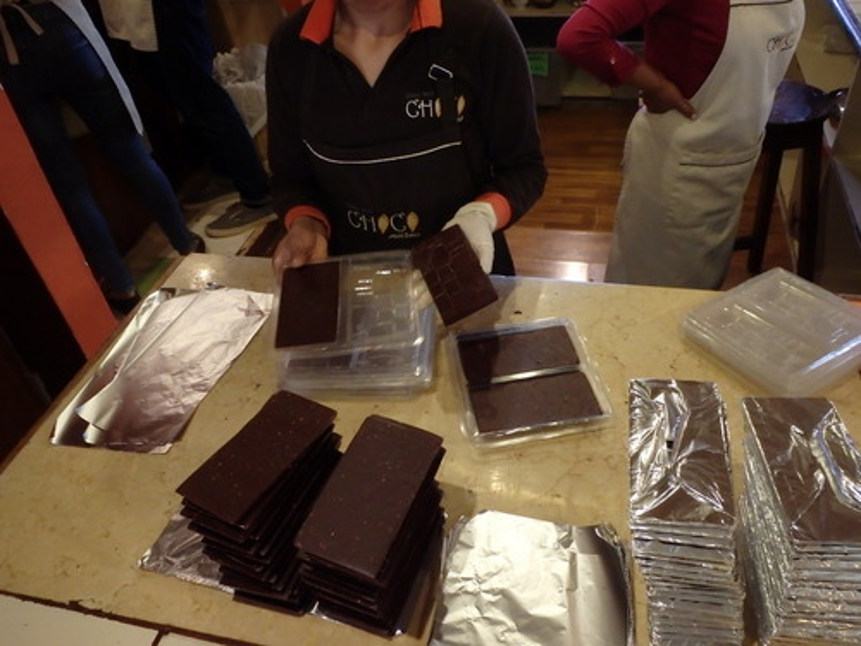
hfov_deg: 63.4
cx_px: 430
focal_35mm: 28
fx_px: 696
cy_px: 323
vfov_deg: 49.7
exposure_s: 1/30
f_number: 3.9
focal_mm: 5
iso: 640
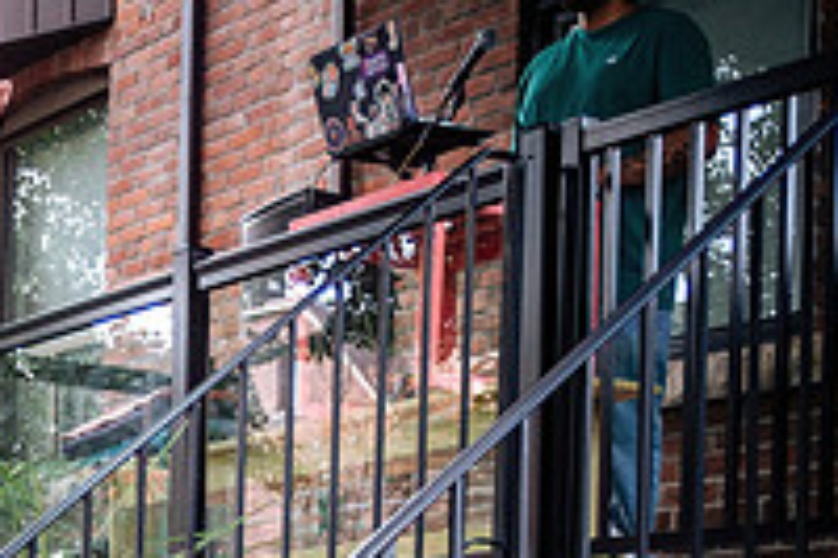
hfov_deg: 22.7
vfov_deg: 14.8
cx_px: 59
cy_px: 778
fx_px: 2023
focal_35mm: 87
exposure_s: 1/250
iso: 800
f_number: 2.8
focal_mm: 20
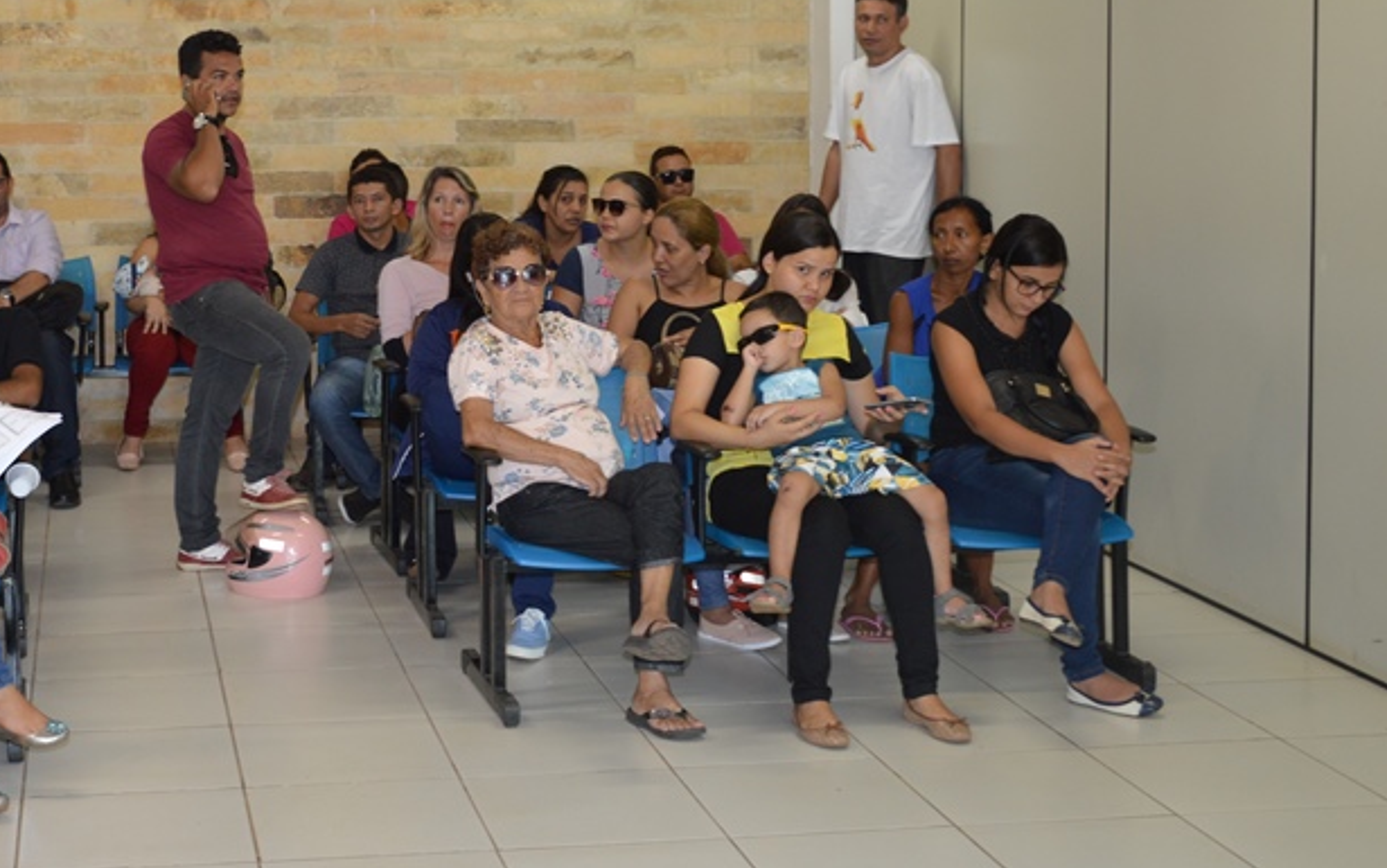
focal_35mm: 61
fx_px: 2307
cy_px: 197
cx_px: 381
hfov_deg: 32.9
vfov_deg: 21.1
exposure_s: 1/60
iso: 400
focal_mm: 24
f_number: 4
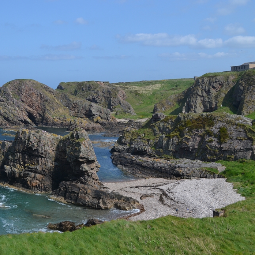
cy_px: 129
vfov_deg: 36.1
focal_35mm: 47
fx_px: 392
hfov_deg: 35.8
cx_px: 92
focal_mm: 24
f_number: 8
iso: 100
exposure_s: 1/250
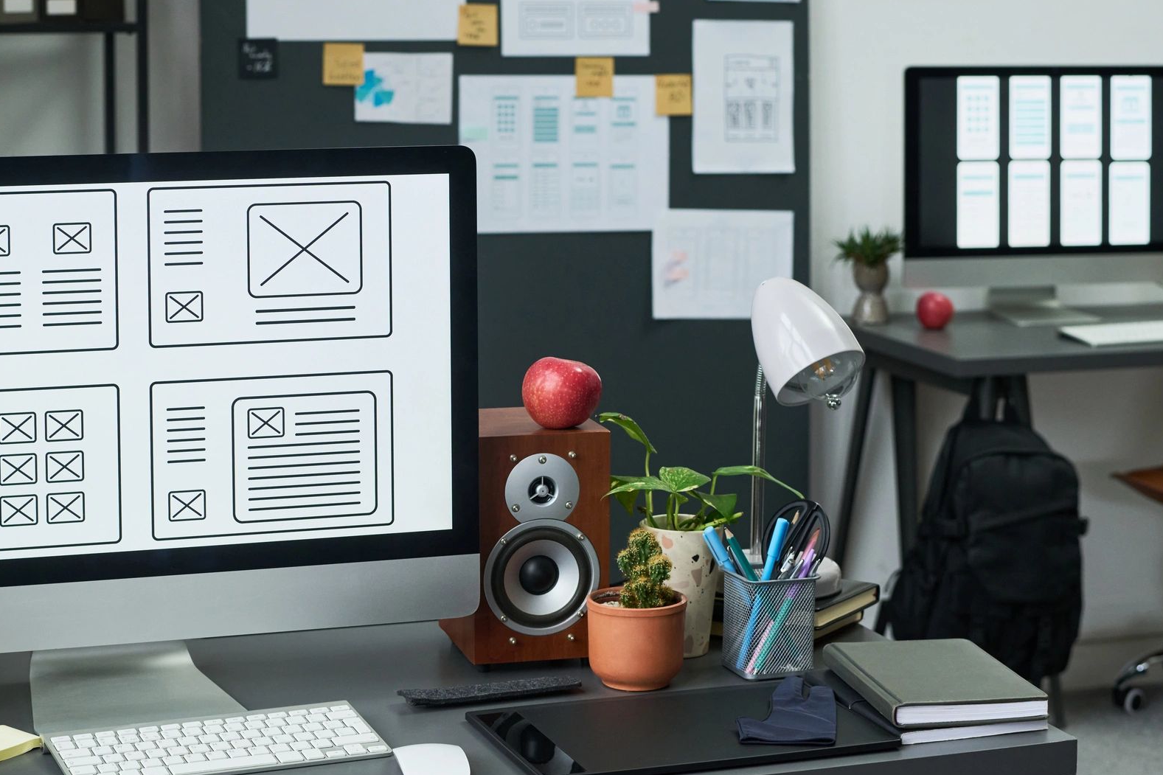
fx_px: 2519
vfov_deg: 17.5
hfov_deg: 25.9
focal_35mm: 78
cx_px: 433
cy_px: 314
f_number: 4.5
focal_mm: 58
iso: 800
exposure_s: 1/60
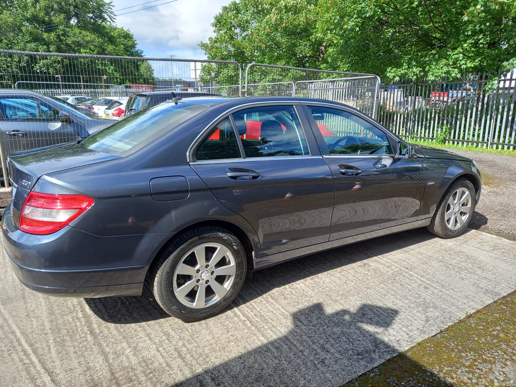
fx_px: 373
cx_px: 258
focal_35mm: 25
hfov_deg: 69.4
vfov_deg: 54.9
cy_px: 194
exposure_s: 1/200
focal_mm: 4.6
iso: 25
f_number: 2
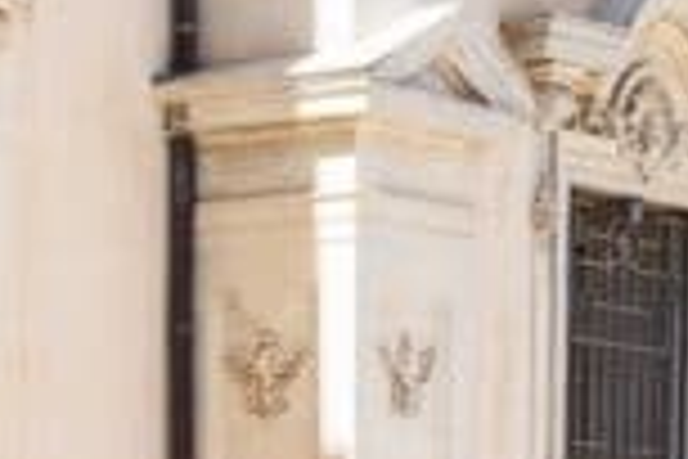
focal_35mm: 213
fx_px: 4070
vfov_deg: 6.3
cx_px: -198
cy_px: 927
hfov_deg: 9.5
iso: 320
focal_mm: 50
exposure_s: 1/250
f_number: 13
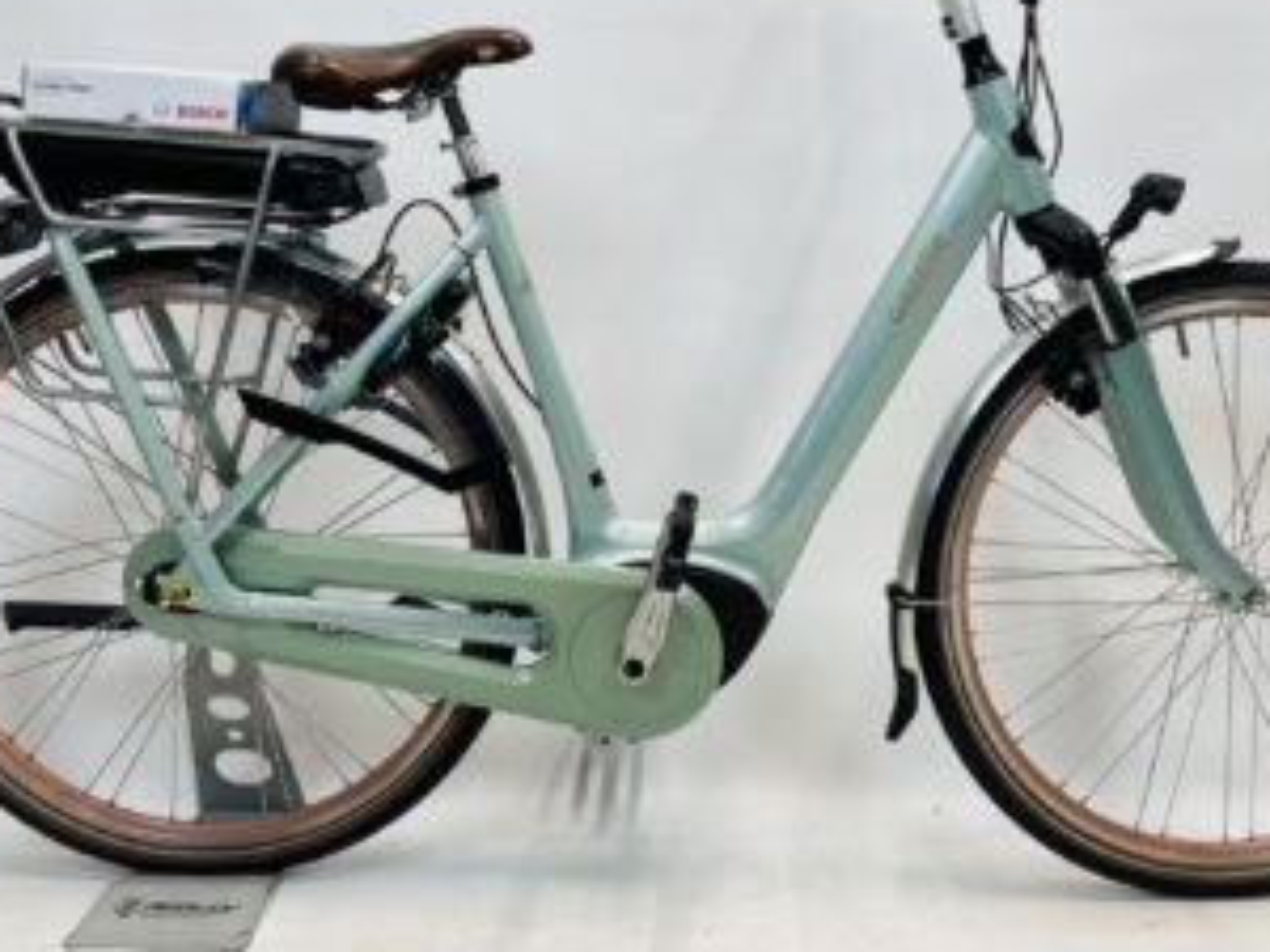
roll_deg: -0.5
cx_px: 762
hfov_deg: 47.6
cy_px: 250
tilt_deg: -4.1
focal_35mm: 39
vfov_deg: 36.1
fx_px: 1431
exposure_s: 1/100
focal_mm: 4.25
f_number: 1.8
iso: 40
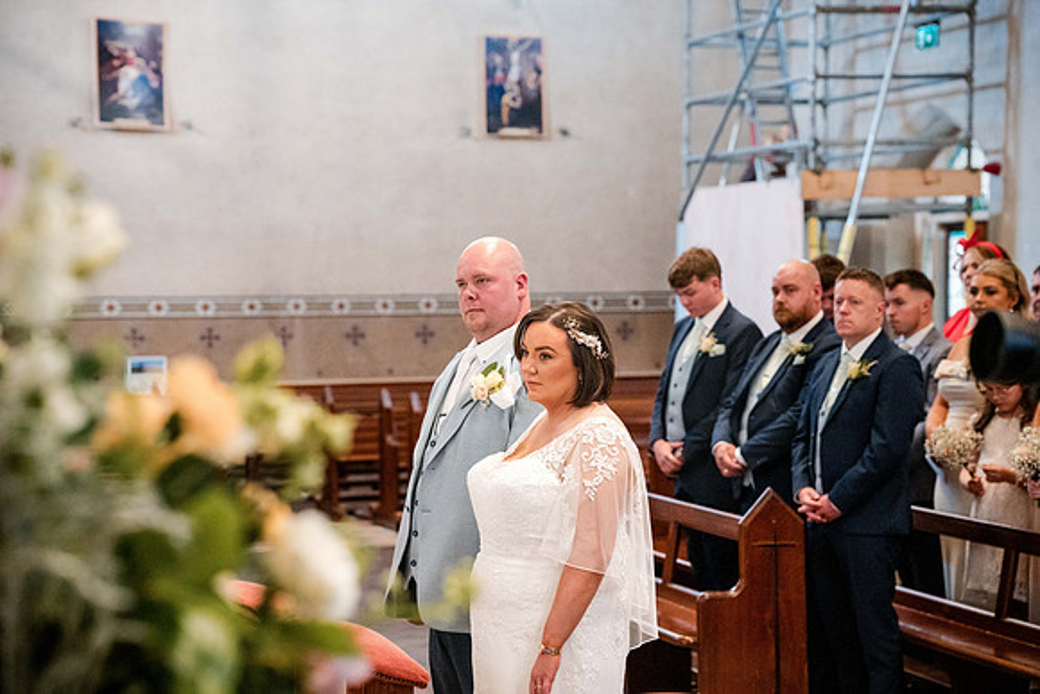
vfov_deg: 16.1
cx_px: 520
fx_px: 2456
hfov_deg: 23.9
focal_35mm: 85
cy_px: 347
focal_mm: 85
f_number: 4
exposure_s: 1/250
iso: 12800
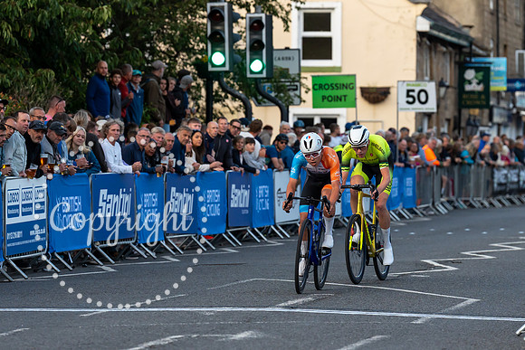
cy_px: 242
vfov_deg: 6.1
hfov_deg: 9.1
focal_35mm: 227
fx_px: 3304
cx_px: 239
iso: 1000
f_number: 3.5
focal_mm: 149
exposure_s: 1/800
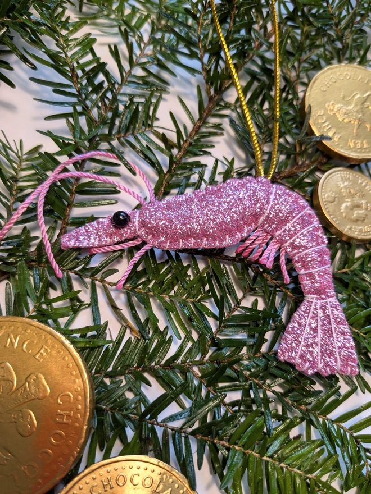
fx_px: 386
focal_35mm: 27
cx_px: 186
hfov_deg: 51.4
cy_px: 247
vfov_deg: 65.3
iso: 50
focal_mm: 4.38
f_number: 1.73
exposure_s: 1/99.9
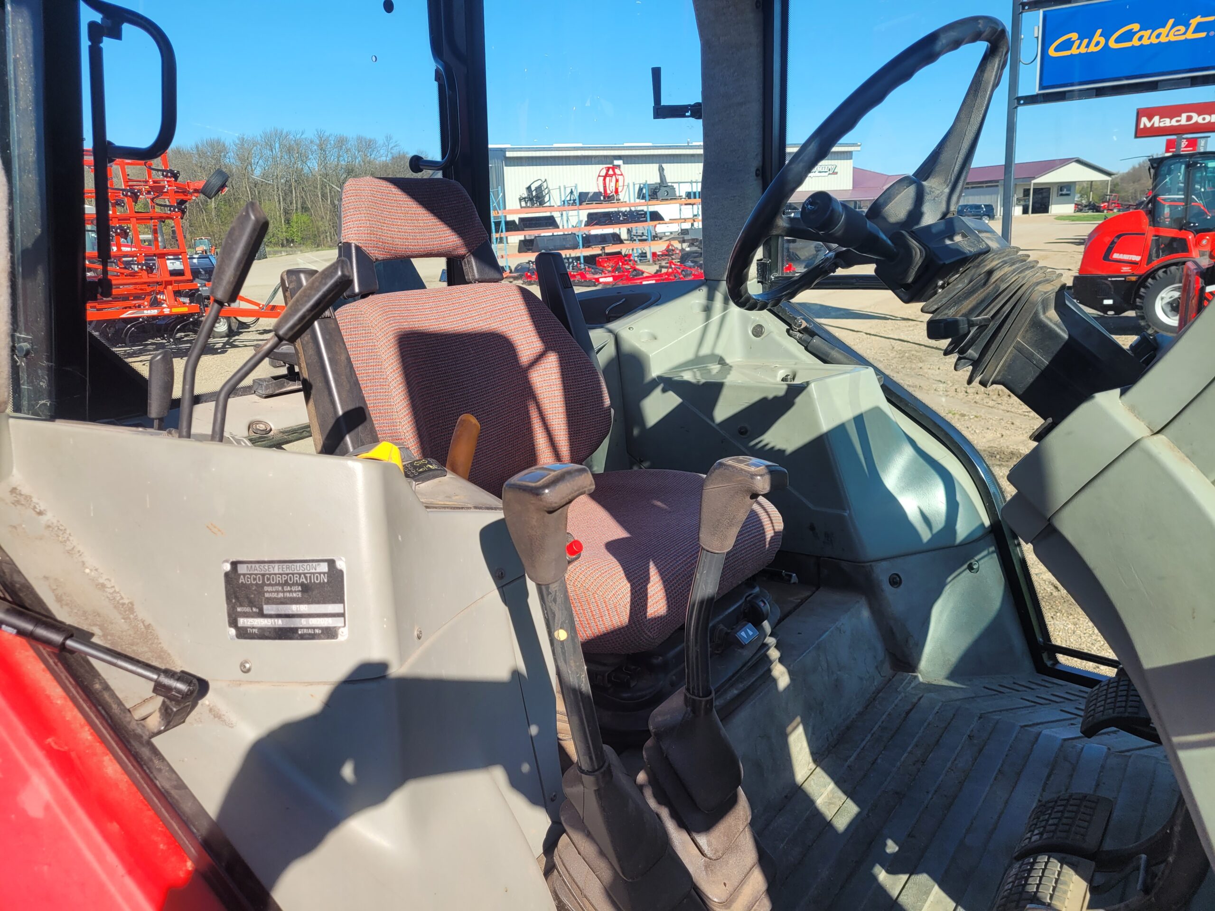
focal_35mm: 26
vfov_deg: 53.1
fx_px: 913
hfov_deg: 67.3
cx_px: 608
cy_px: 456
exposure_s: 1/1148
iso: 40
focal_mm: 5.4
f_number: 1.8
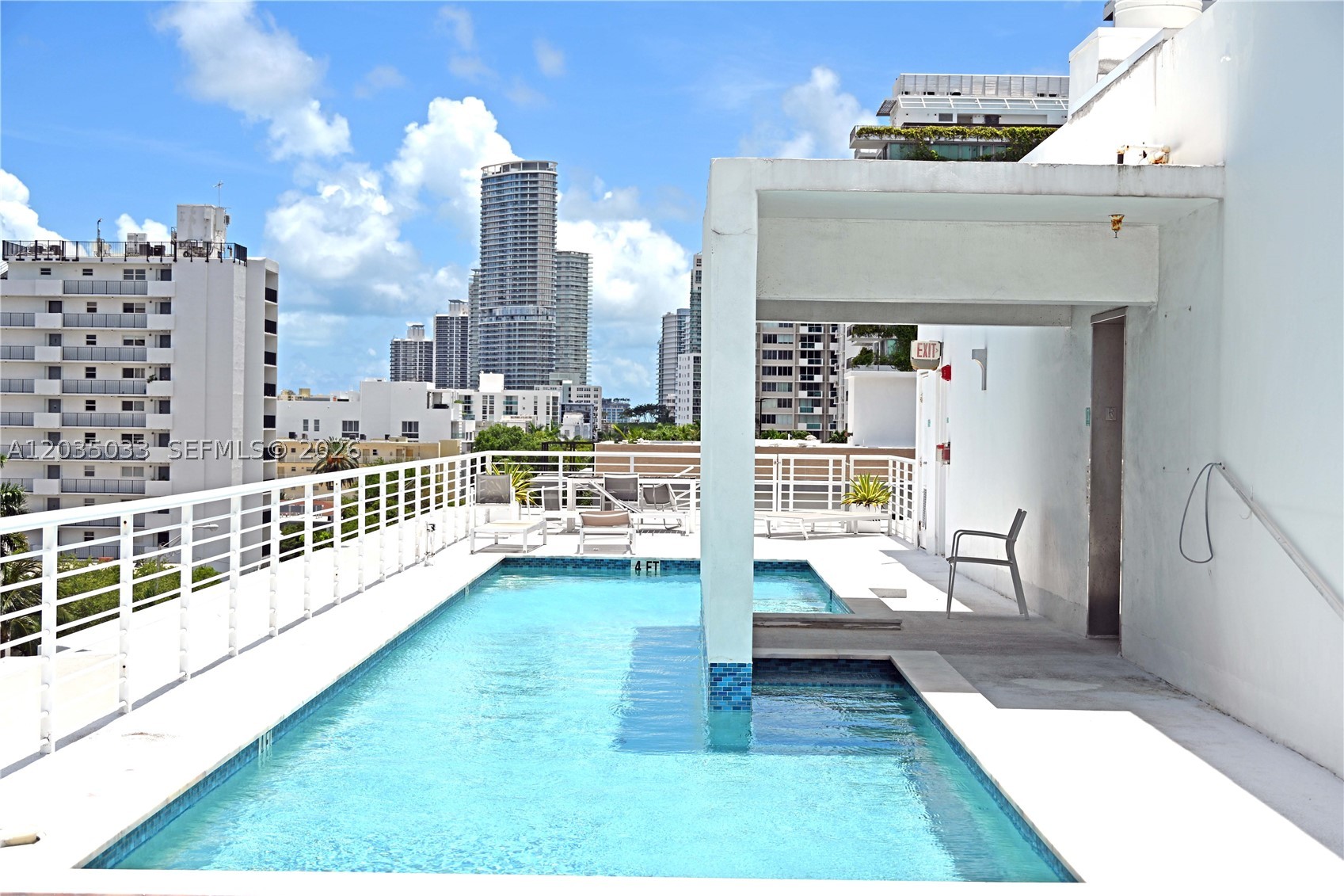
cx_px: 672
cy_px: 448
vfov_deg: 24.6
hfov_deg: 36.2
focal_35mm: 55
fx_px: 2053
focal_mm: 55
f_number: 9
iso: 100
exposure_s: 1/640
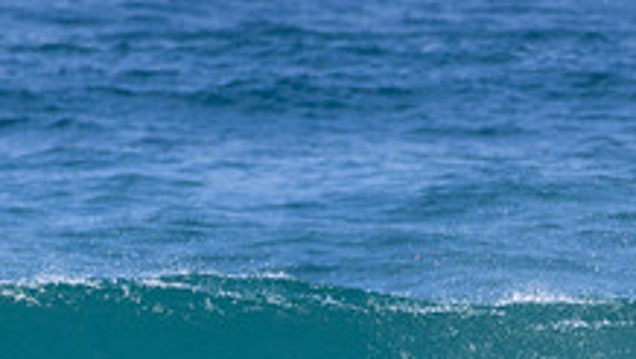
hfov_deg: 1.0
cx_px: 400
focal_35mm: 2089
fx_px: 35255
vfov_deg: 0.6
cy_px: 521
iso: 360
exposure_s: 1/2000
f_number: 5.6
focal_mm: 500
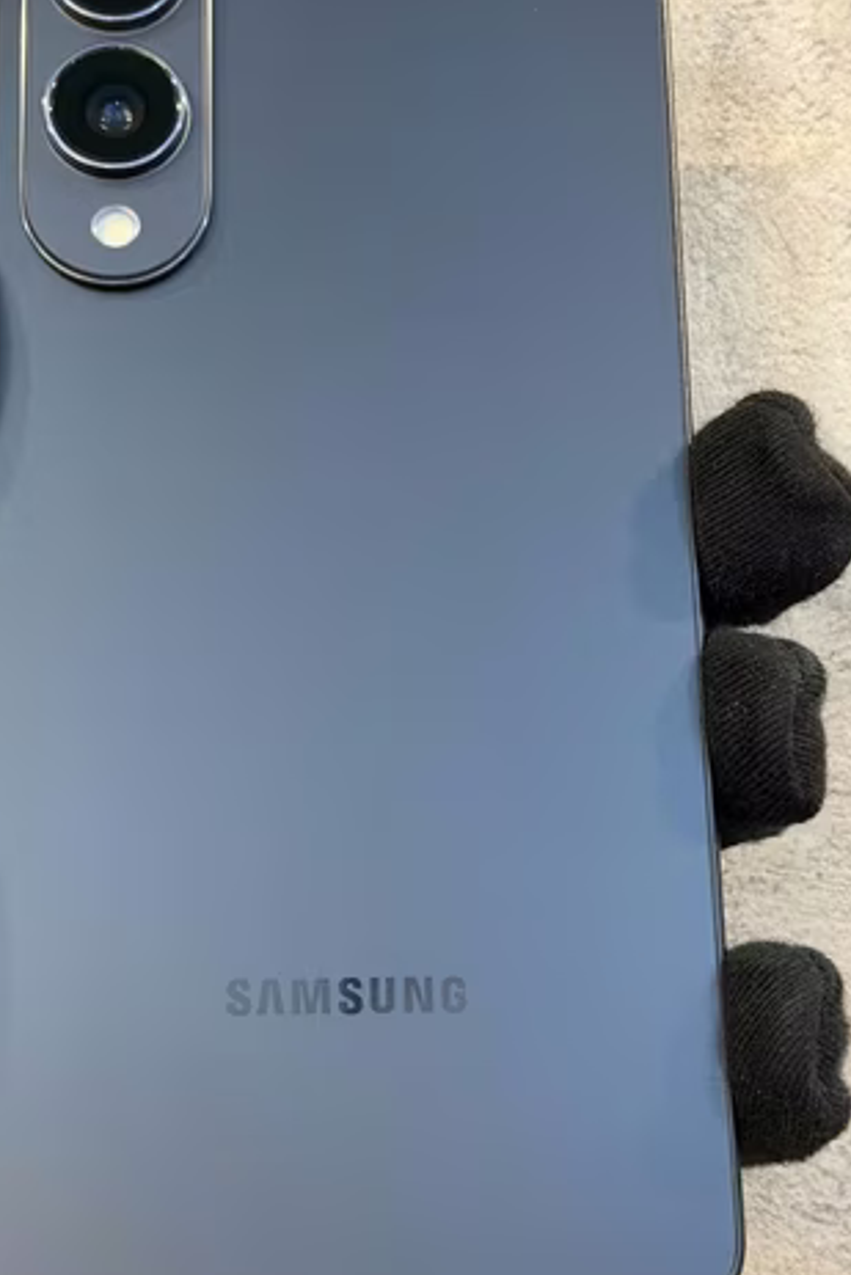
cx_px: 347
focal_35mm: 69
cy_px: 567
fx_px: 2445
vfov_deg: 29.2
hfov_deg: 19.7
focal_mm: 6.76
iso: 250
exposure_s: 1/50
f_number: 1.78
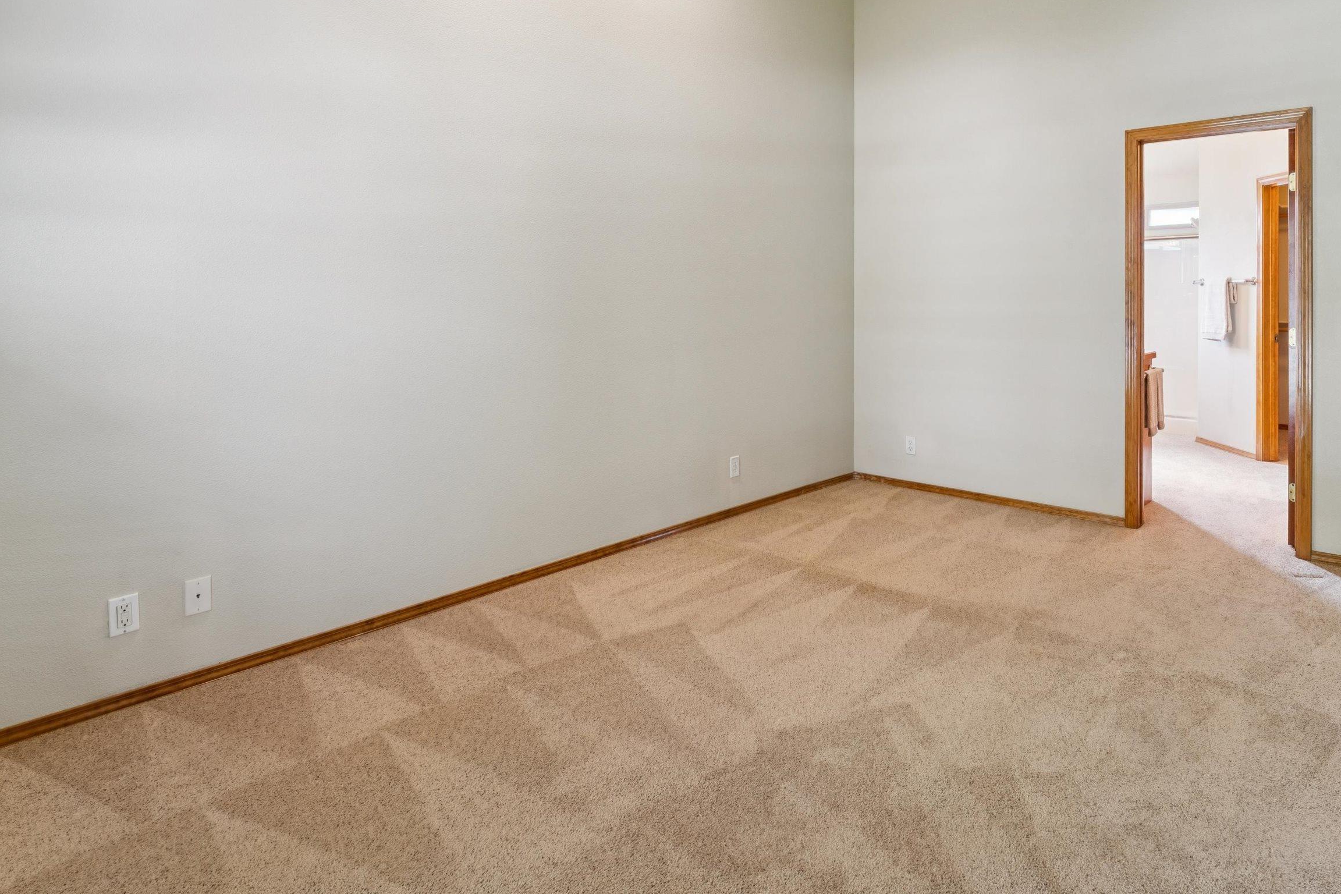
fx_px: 785
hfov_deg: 80.1
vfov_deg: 58.0
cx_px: 800
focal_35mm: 21
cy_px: 300
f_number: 13
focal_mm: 15.8
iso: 400
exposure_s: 1/3.33
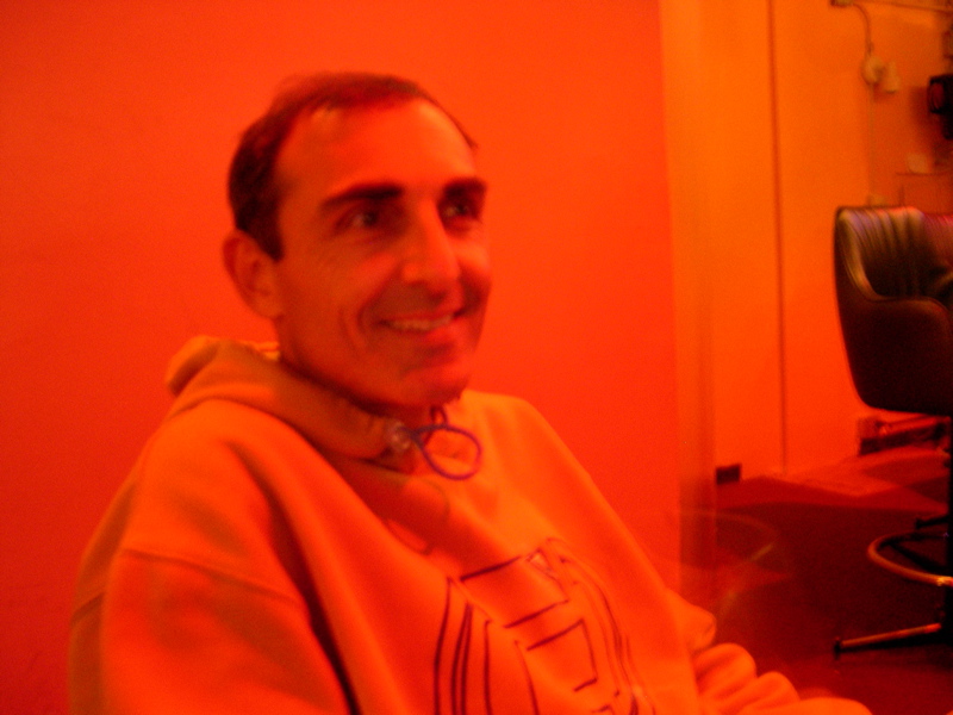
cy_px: 358
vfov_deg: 37.7
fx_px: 1046
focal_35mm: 38
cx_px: 476
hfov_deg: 49.0
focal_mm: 8
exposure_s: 1
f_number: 2.8
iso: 400
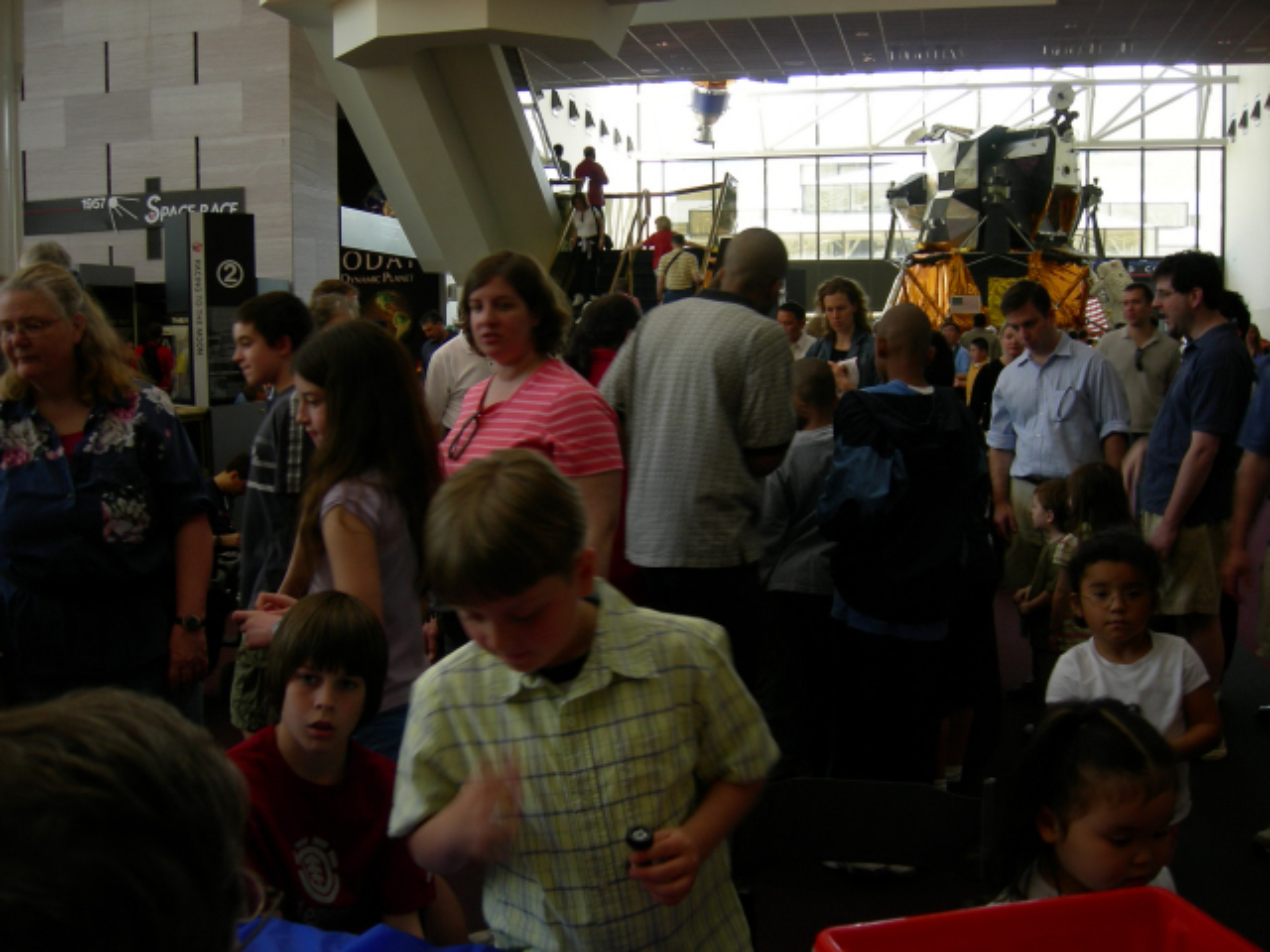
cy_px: 476
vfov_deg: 39.7
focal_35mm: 36
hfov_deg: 51.4
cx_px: 635
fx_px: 1321
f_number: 2.7
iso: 64
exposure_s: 1/20.5
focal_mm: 7.5
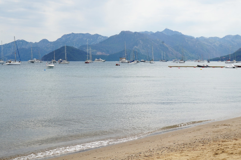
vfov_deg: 22.1
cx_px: 120
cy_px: 80
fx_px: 412
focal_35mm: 62
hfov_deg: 32.6
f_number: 14
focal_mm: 41
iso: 100
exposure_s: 1/100
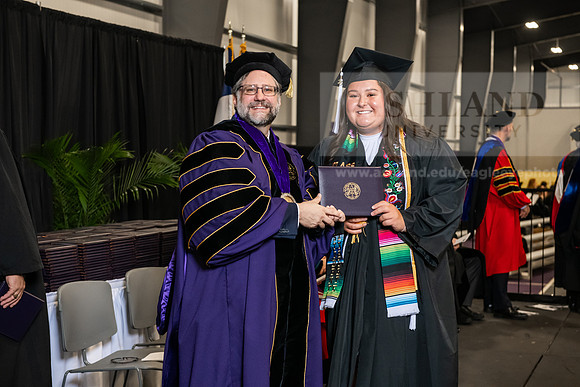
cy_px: 194
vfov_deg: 21.9
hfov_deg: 32.4
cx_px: 290
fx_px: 999
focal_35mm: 62
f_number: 5
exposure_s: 1/200
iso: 2500
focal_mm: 62
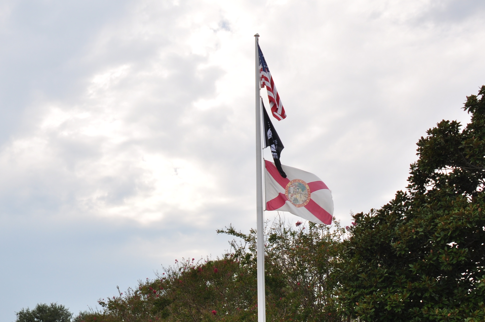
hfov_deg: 31.2
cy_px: 266
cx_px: 155
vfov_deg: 20.9
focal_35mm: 64
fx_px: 859
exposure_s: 1/80
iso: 200
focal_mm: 25
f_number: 8
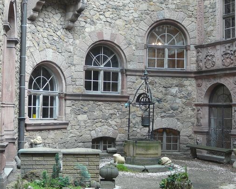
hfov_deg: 35.3
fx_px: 370
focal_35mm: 53
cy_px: 94
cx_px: 111
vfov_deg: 28.6
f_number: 2.8
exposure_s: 1/40
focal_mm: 5.6
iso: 125
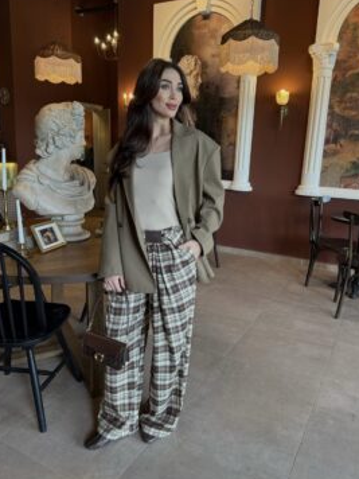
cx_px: 188
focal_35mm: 27
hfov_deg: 51.3
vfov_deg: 65.3
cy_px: 227
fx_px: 373
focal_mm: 6.76
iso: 160
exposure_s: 1/100
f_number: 1.78
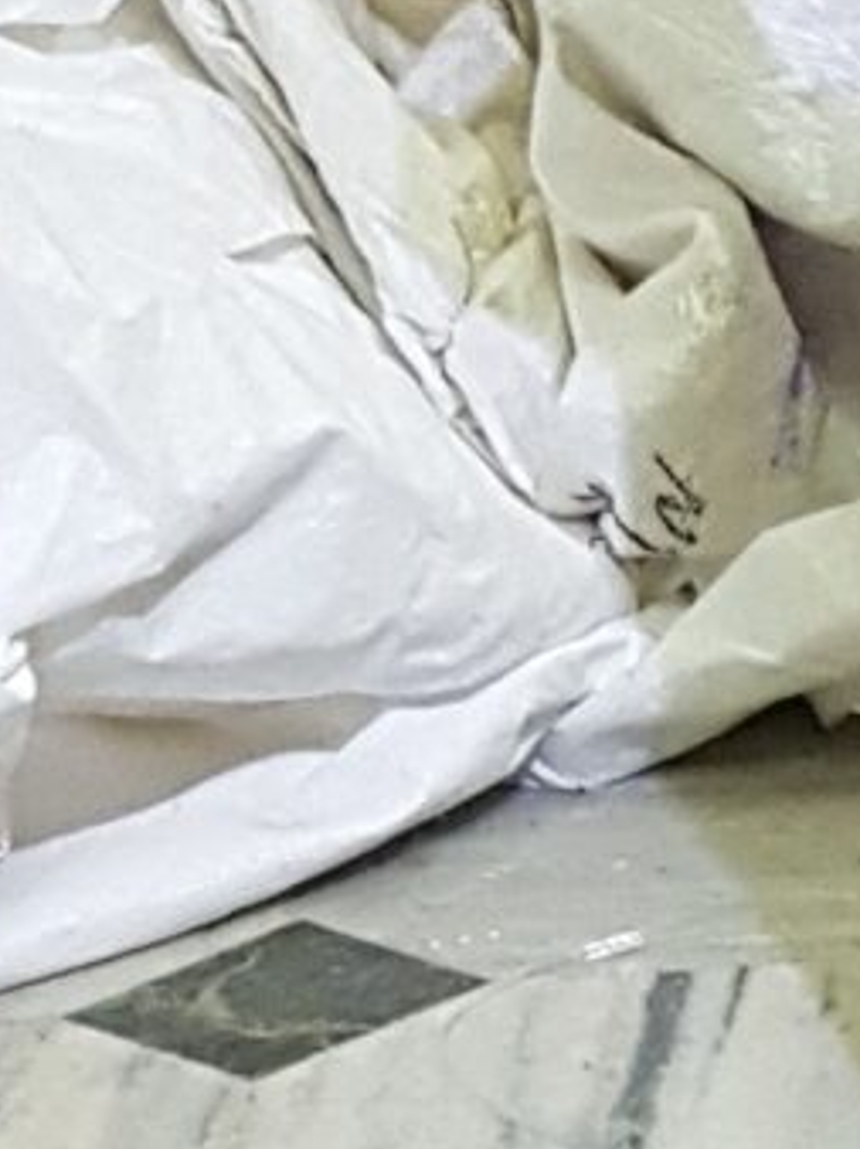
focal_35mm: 197
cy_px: 2567
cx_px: 2570
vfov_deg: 9.2
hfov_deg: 6.8
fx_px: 6534
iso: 200
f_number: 1.7
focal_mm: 4.2
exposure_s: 1/20
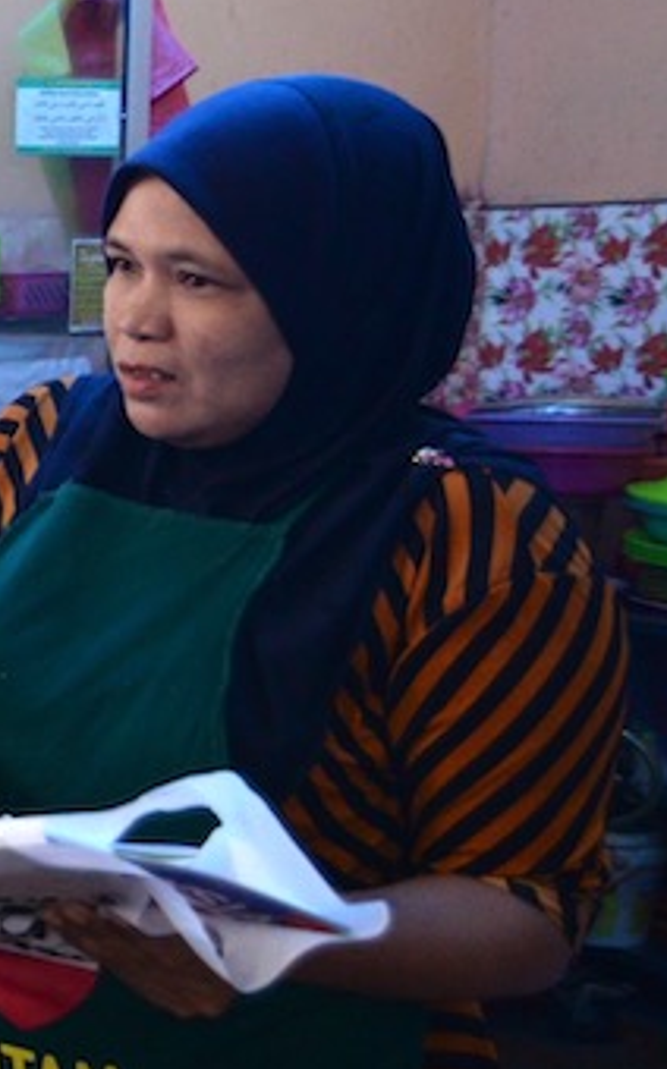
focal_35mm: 51
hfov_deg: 17.4
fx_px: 1486
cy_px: 577
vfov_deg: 39.6
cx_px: -698
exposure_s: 1/320
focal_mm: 17
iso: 1600
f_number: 2.8
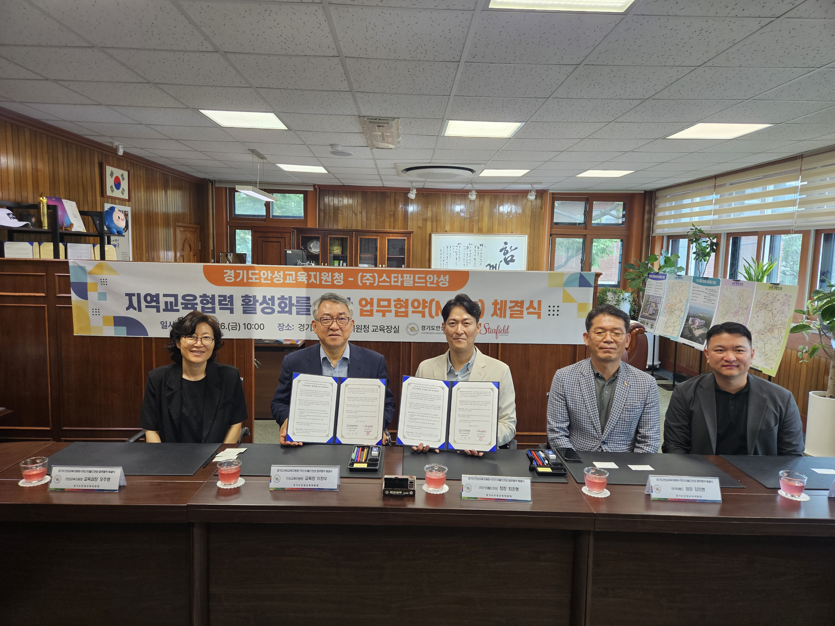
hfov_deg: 73.9
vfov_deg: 58.9
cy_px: 313
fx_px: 555
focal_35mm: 23
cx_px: 418
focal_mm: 5.4
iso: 160
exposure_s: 1/120
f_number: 1.8
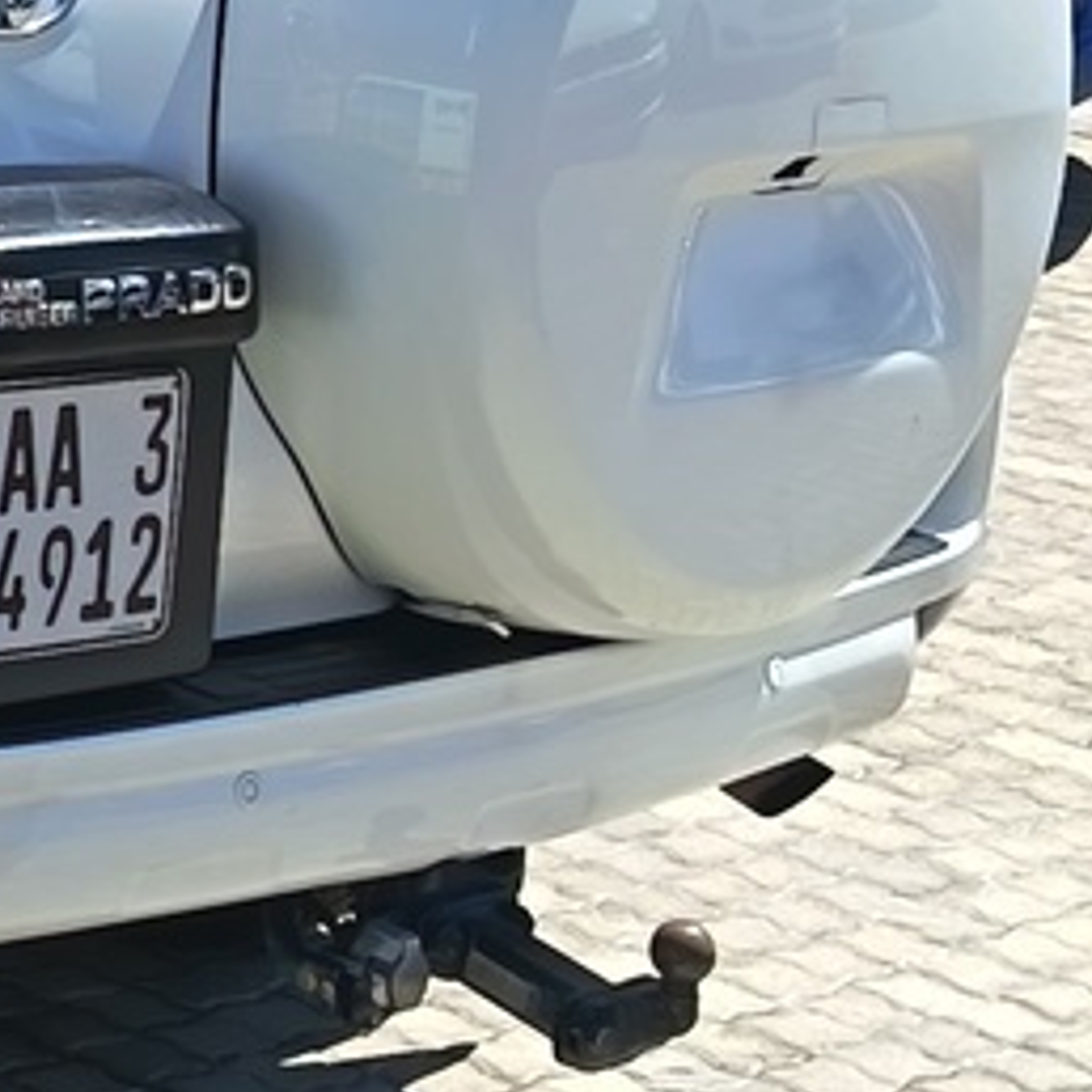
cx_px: -597
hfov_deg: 12.7
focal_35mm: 130
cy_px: -76
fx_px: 4640
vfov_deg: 13.2
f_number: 1.75
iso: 100
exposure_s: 1/640
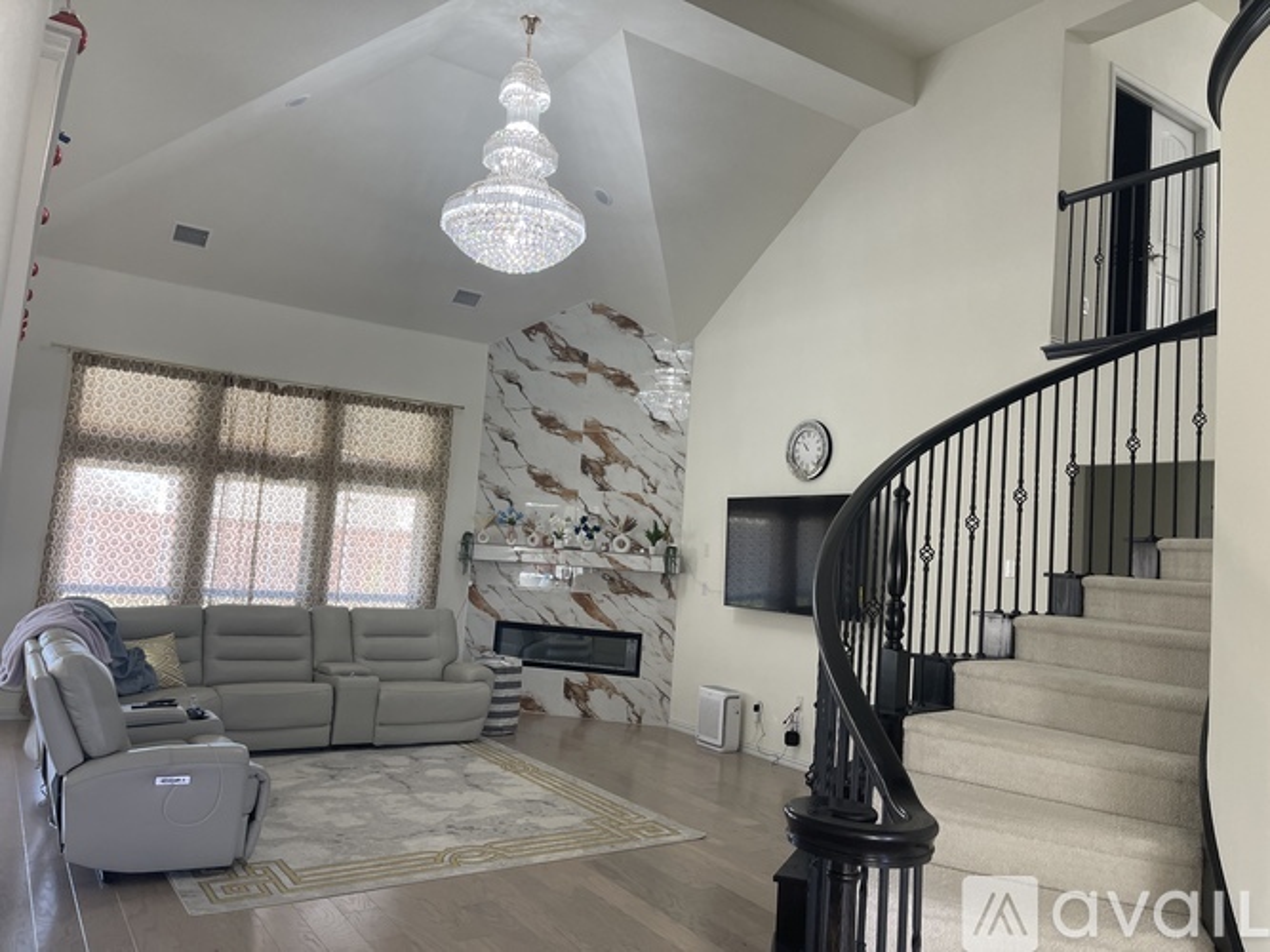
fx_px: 917
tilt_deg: +5.1
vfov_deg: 54.9
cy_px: 476
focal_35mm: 25
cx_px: 635
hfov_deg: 69.4
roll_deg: -4.0
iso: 125
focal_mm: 5.1
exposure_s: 1/121
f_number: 1.6
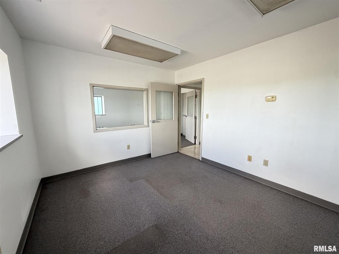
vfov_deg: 85.7
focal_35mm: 14
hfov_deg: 102.1
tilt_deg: -8.2
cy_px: 127
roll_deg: +0.3
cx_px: 170
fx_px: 137
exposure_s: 1/105
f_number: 2.2
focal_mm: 2.22
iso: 320
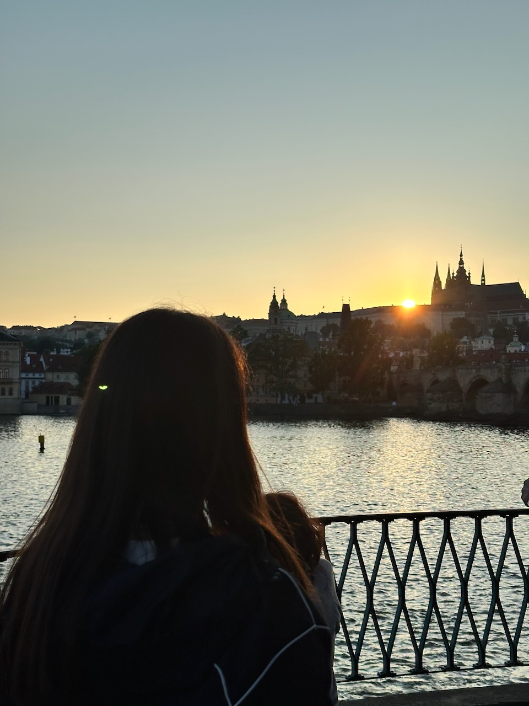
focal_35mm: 48
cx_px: 264
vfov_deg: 39.7
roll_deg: +0.3
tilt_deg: +4.3
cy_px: 353
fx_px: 978
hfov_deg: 30.3
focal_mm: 6.86
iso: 64
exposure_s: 1/5882
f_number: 1.78
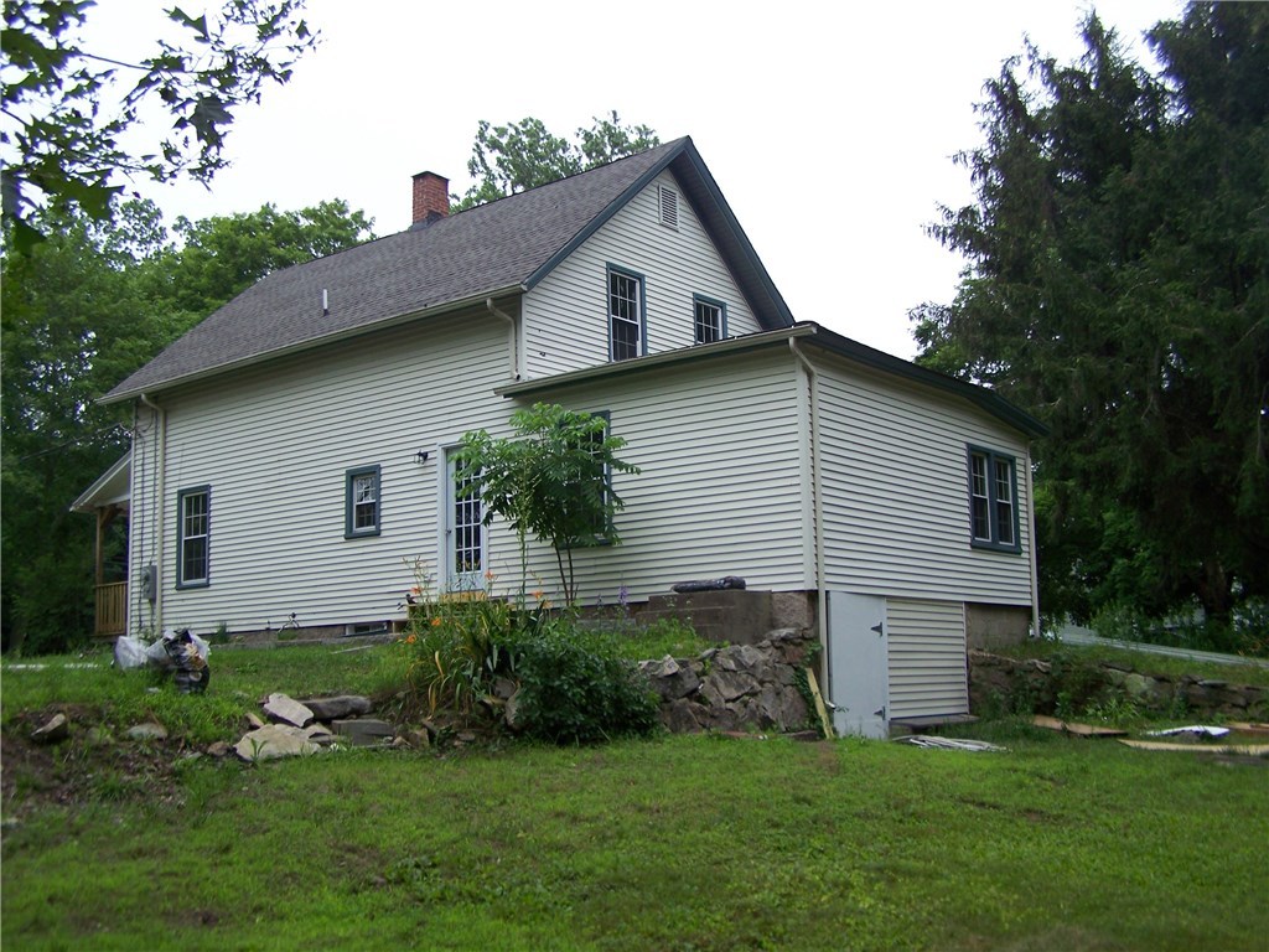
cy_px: 476
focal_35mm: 38
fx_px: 1393
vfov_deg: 37.7
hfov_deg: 49.0
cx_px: 634
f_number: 2.8
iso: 64
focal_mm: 6.3
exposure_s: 1/160
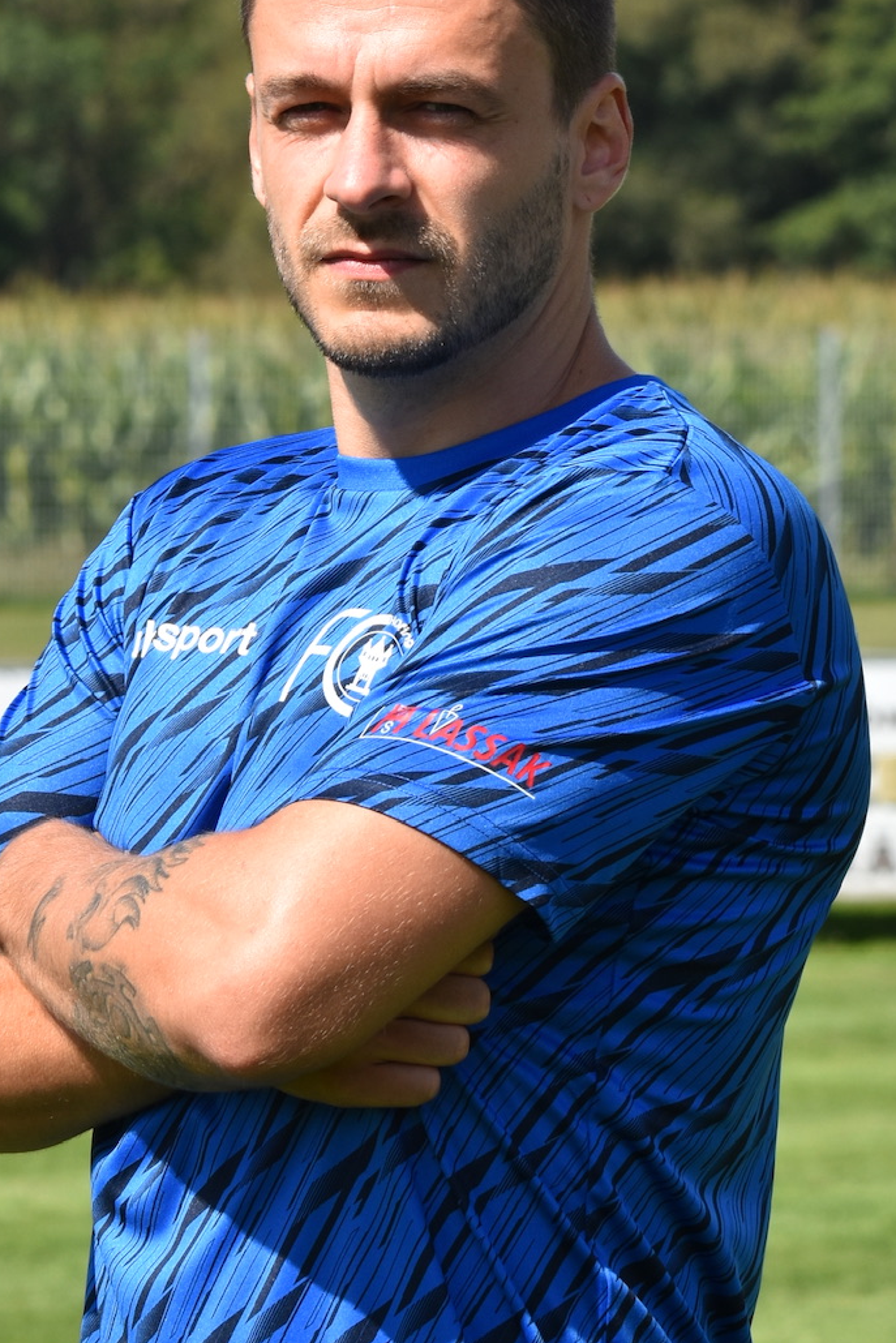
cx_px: 340
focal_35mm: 369
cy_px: 150
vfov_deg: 5.6
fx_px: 13770
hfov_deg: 3.7
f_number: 10
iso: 200
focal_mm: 110
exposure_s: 1/400
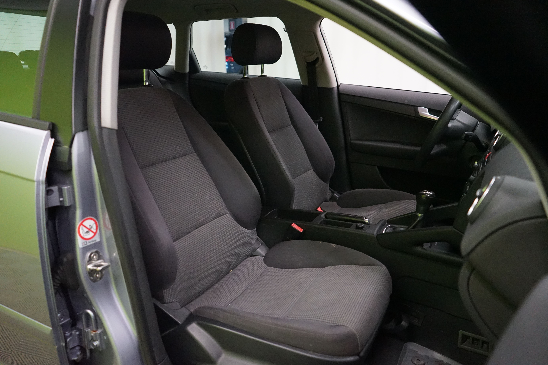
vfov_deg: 46.4
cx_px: 274
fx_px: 426
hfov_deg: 65.5
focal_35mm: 28
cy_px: 182
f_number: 3.5
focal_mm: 28
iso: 6400
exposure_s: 1/125
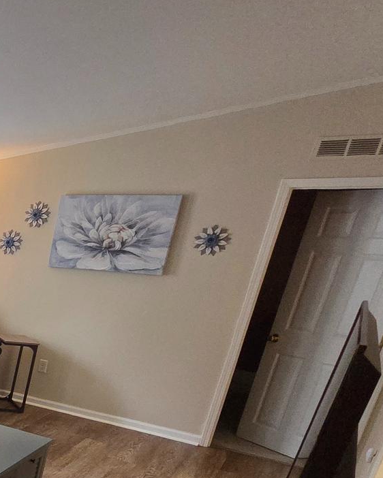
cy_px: 431
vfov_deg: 44.6
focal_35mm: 37
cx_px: -236
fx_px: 524
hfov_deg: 25.5
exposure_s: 1/60
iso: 800
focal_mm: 2.2
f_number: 2.2
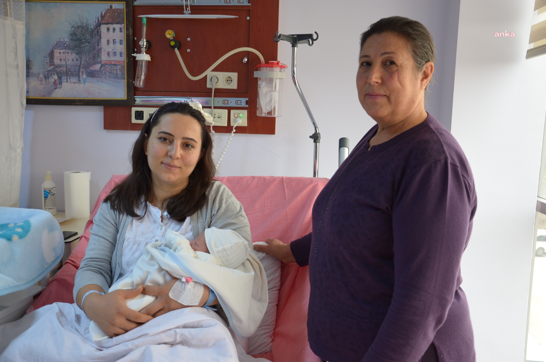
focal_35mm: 33
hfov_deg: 57.3
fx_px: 499
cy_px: 181
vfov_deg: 39.8
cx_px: 273
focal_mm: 22
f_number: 3.8
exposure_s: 1/30
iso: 400
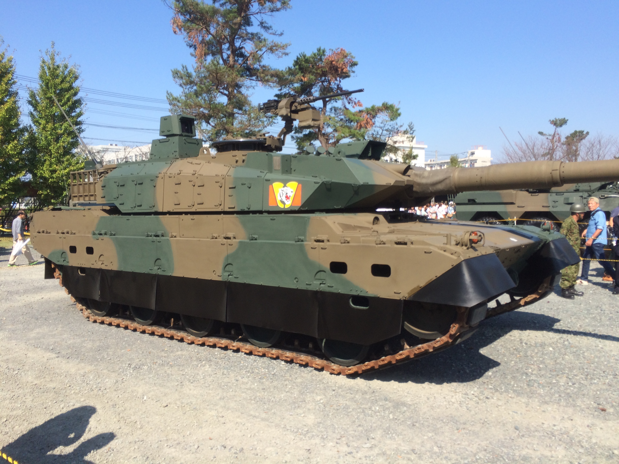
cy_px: 232
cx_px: 310
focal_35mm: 29
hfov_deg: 61.7
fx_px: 519
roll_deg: +1.2
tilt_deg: -4.2
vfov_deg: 48.2
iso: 32
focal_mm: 4.15
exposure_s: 1/1368
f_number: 2.2
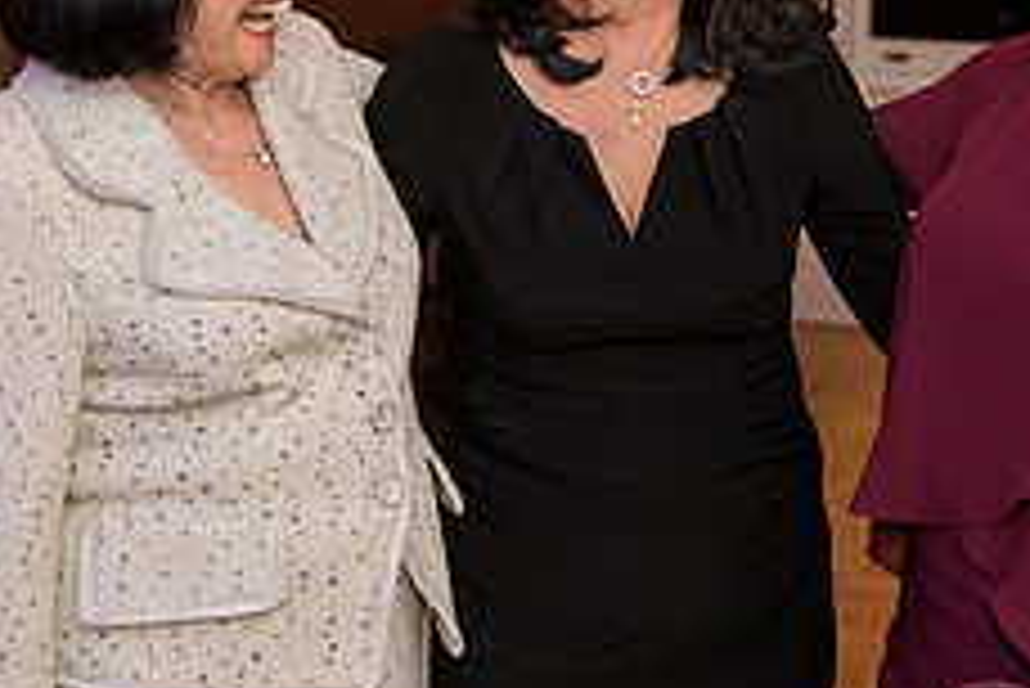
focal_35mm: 81
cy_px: 38
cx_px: 648
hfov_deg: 25.0
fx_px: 2319
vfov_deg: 16.6
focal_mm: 32
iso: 1250
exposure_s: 1/125
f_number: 3.2
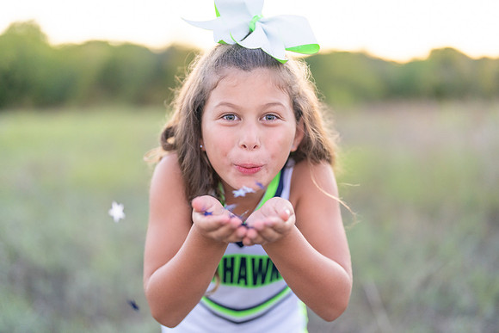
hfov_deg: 39.6
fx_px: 693
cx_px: 250
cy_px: 166
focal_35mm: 50
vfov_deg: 27.0
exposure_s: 1/1000
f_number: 1.2
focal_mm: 50
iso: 800
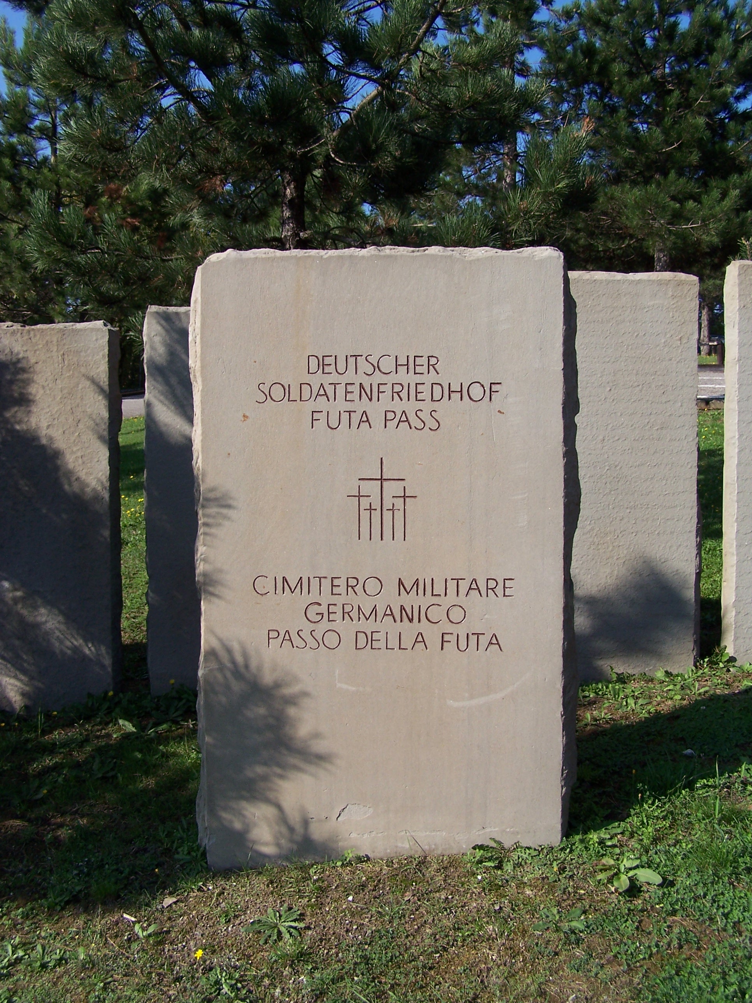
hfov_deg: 37.7
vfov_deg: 49.0
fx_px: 1101
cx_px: 376
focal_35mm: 38
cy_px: 502
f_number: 4
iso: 80
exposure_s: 1/750
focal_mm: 6.3
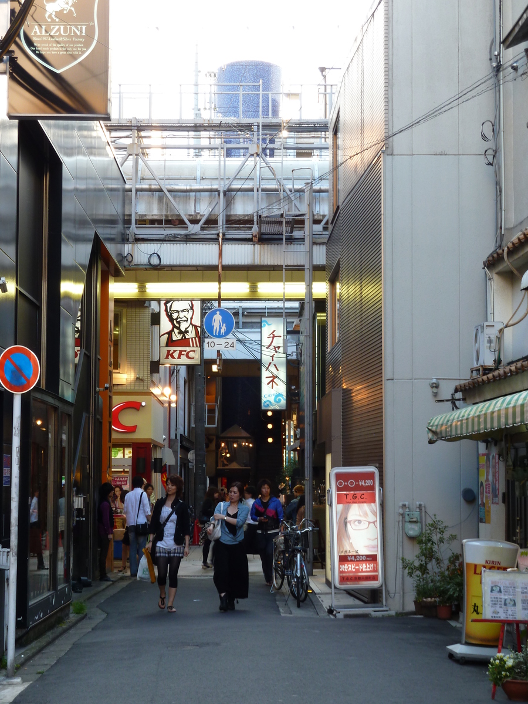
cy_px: 352
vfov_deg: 27.0
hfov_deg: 20.4
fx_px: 1464
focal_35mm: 72
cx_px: 264
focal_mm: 11.9
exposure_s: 1/40
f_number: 4.1
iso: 100
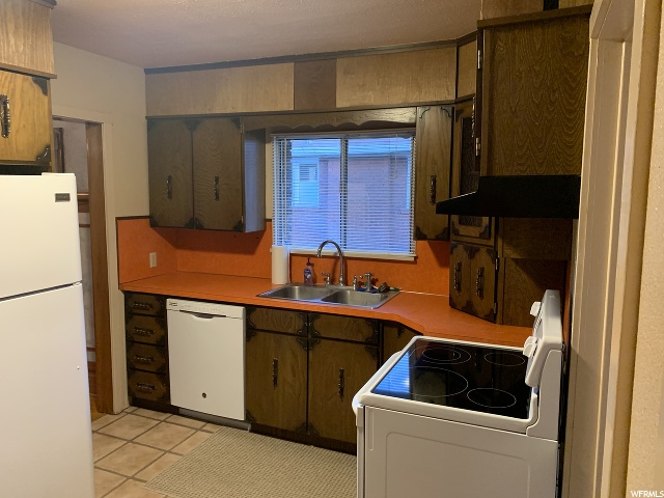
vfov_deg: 53.1
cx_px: 332
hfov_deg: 67.3
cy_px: 249
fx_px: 499
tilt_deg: -6.9
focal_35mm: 26
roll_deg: -1.2
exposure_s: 1/60
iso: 400
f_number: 1.8
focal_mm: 4.25
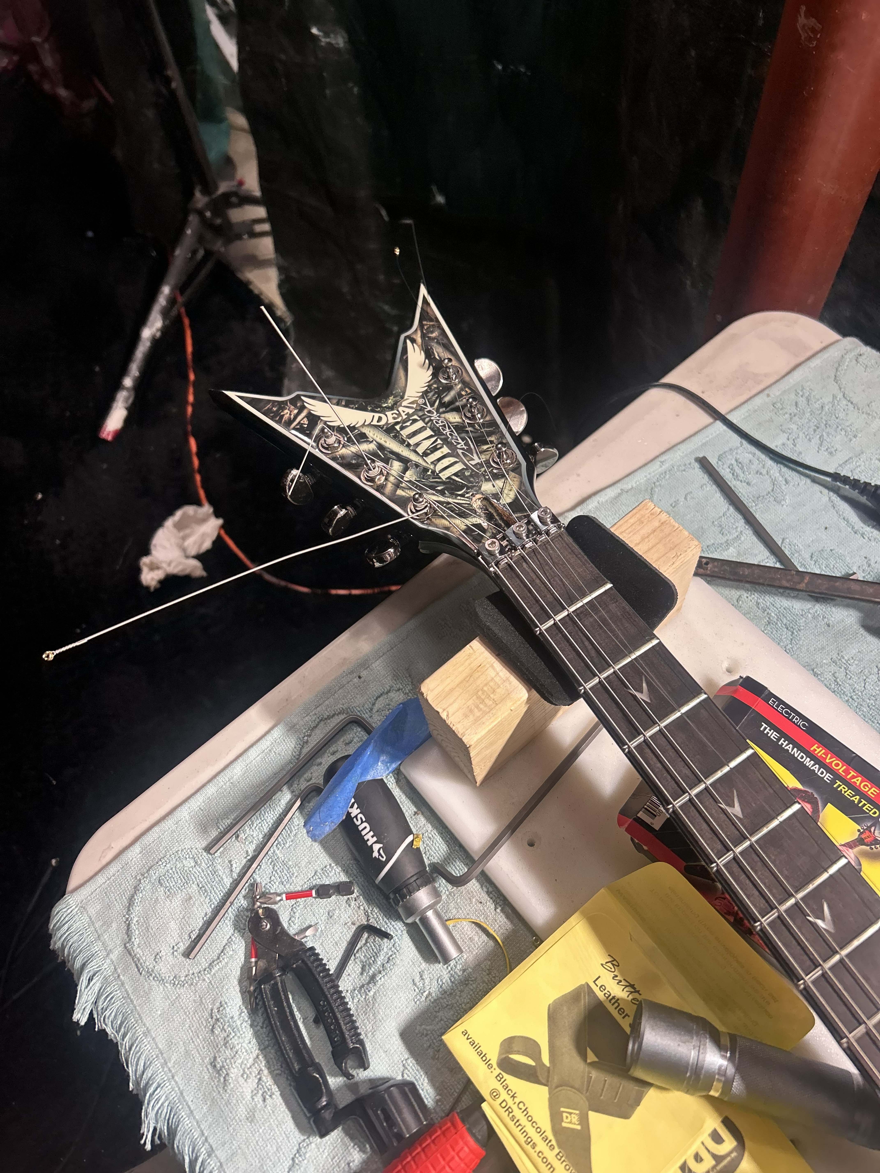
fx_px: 881
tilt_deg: -61.5
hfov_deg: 53.1
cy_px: 586
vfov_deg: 67.3
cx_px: 440
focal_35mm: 26
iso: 100
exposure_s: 1/120
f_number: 1.5
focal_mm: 5.7
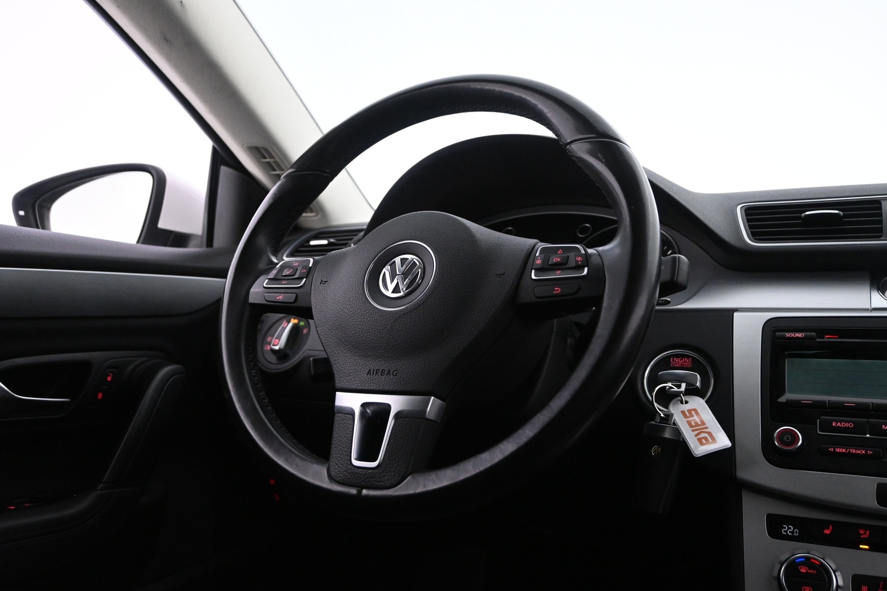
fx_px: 776
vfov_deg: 41.7
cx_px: 444
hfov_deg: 59.5
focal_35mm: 32
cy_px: 296
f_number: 4
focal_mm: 21
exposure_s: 1/50
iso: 3200
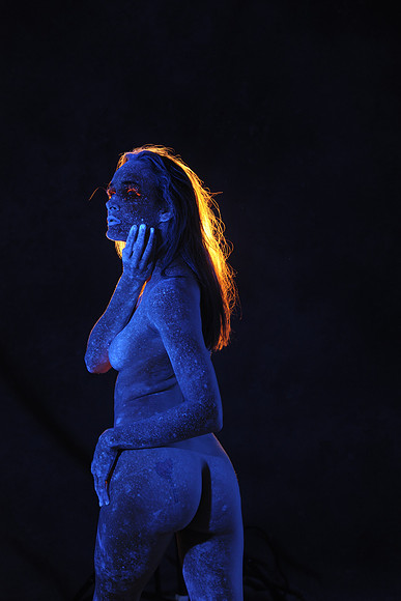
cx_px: 200
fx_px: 1419
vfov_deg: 23.9
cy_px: 300
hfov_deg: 16.1
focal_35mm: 85
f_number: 5.6
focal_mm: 85
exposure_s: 1/90
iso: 800
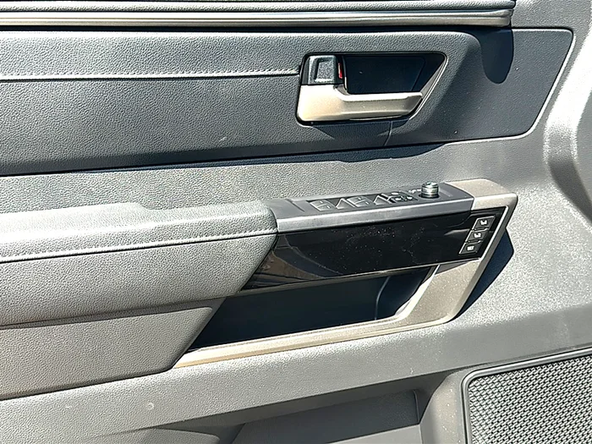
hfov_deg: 49.0
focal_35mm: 38
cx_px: 296
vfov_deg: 37.7
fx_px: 650
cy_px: 222
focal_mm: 6.86
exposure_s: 1/691
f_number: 1.78
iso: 80
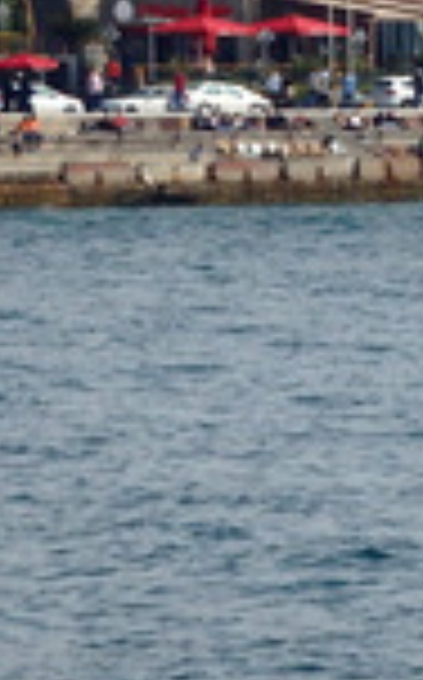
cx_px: 752
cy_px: 34
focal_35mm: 493
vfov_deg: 4.3
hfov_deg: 2.6
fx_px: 9119
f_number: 5.9
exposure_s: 1/1000
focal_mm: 25
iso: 250
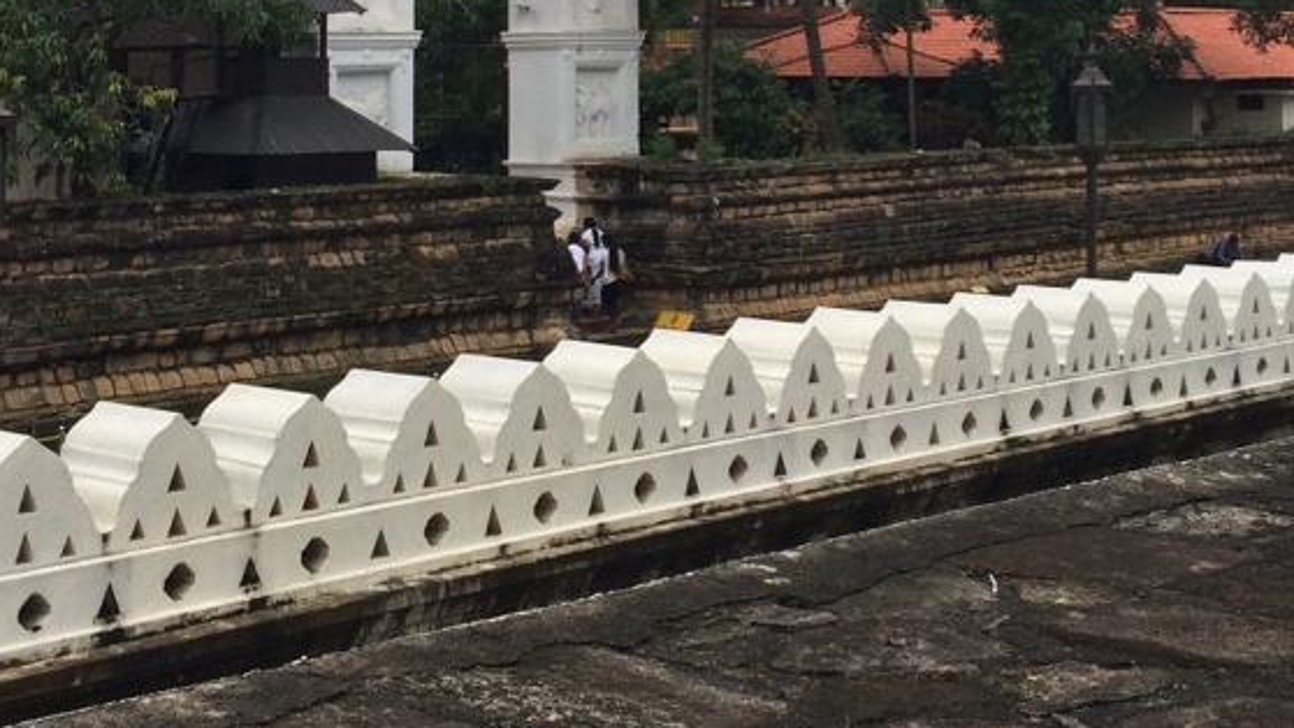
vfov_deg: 17.3
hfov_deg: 31.0
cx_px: 684
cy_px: -21
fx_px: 2333
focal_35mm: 68
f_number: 2.2
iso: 32
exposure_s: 1/604
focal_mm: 4.15
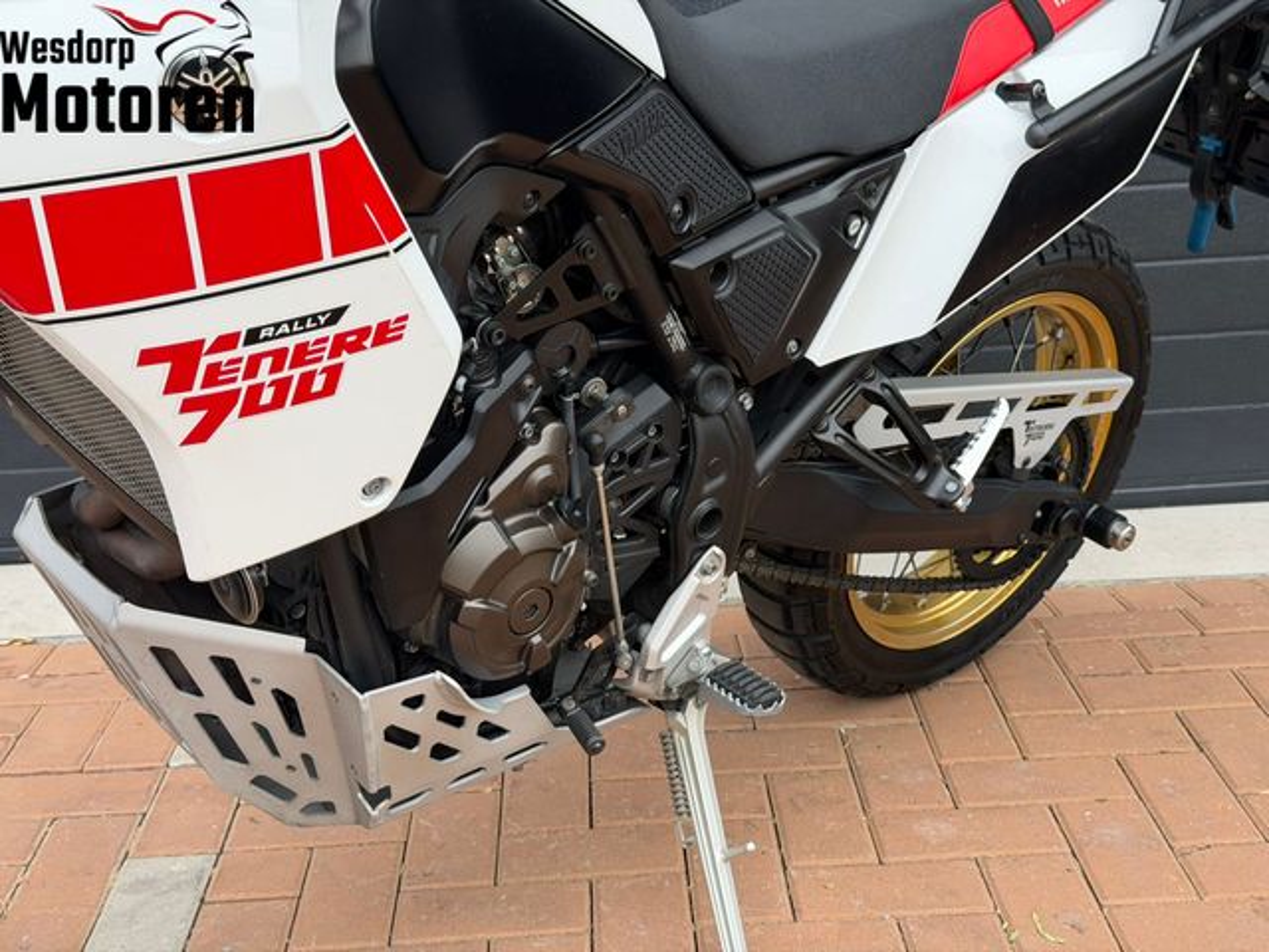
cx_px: 634
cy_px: 476
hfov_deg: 39.7
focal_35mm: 48
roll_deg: +2.2
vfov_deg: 30.3
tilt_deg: -18.5
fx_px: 1760
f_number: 1.78
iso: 64
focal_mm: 6.76
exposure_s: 1/1543
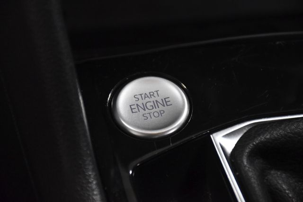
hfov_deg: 9.8
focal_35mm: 210
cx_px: 152
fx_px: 1768
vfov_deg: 6.5
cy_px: 101
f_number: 5.6
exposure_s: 1/200
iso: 2000
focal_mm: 140
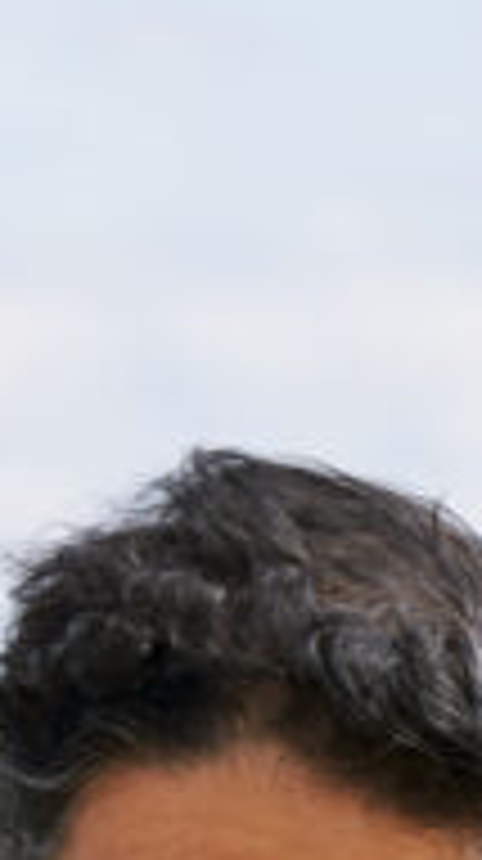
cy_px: 1621
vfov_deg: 1.9
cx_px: 196
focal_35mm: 1125
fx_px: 25641
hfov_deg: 1.1
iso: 160
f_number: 11
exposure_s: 1/125
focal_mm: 200
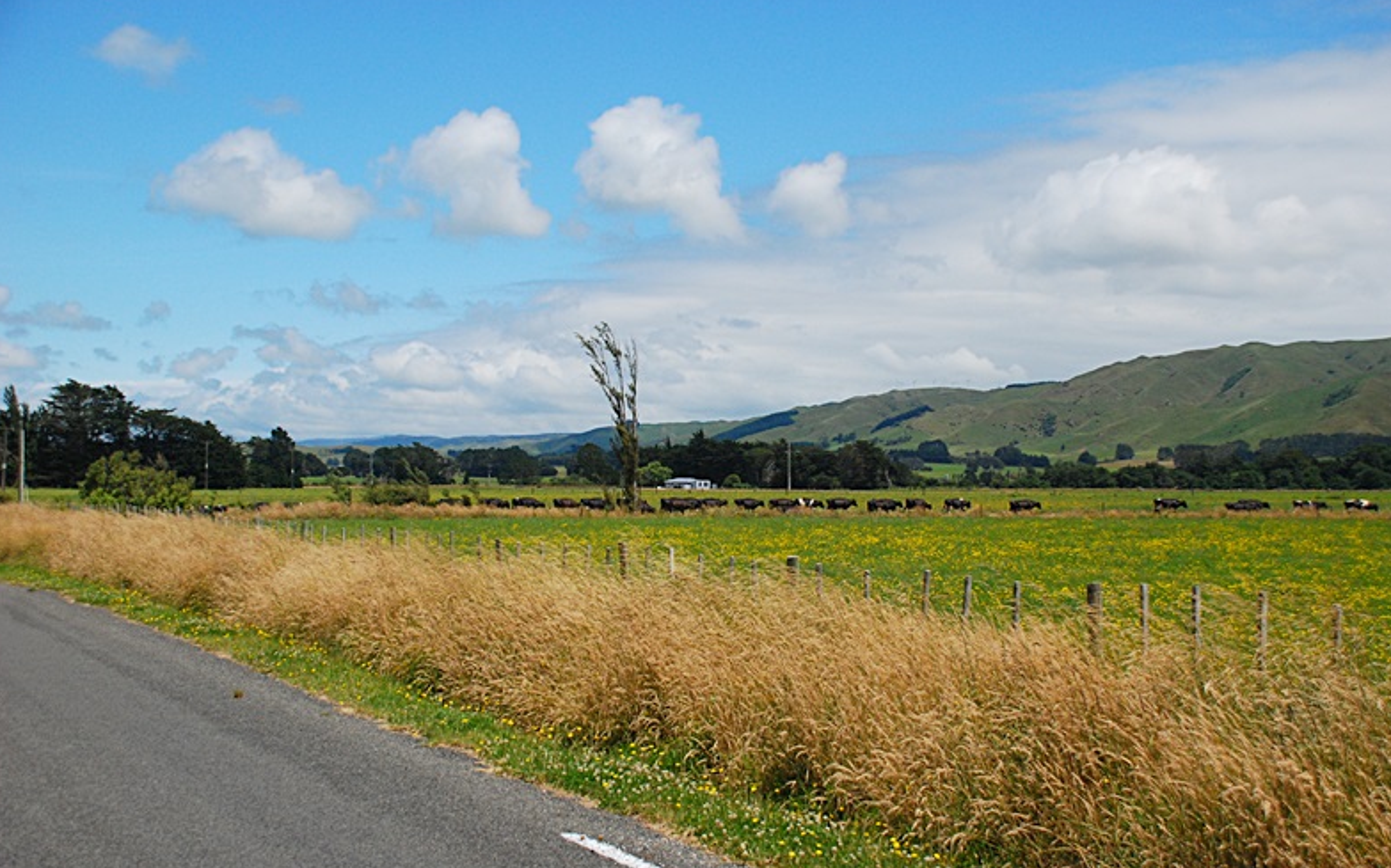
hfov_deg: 41.4
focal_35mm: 49
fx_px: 1839
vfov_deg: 26.6
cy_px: 456
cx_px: 691
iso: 400
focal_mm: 31
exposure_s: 1/3200
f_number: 5.6
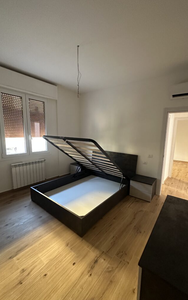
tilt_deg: -9.7
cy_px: 151
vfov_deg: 101.5
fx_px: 123
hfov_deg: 74.3
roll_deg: -1.4
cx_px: 108
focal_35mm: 15
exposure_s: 1/60
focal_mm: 2.22
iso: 800
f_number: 2.2
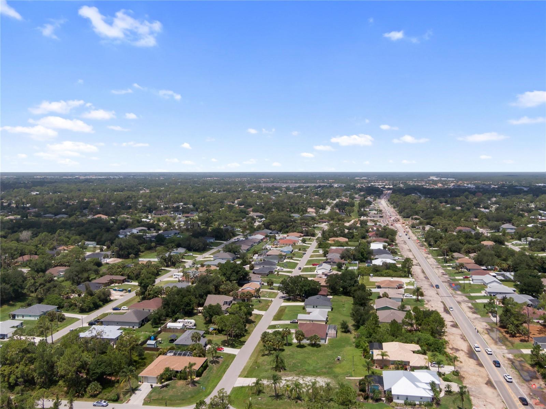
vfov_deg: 42.9
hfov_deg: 55.4
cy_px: 204
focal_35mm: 33
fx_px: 520
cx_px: 273
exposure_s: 1/2000
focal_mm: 5.57
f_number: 3.2
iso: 100
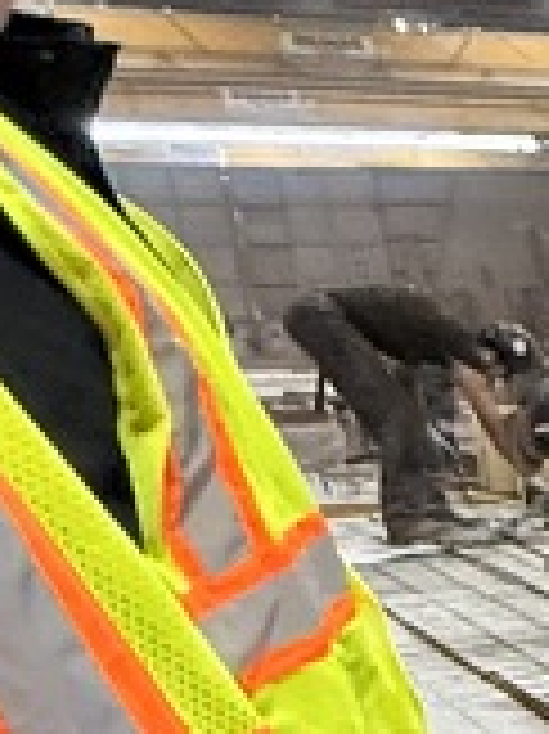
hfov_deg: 11.8
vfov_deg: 21.3
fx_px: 1863
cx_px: 1494
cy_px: 779
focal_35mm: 88
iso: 200
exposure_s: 1/60
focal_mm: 2.22
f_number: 2.2
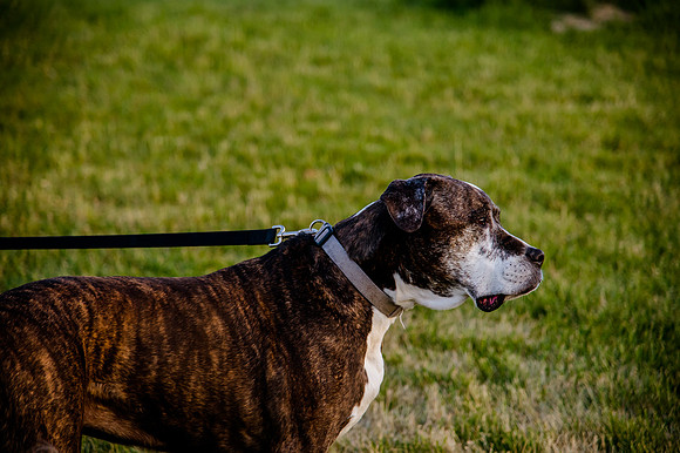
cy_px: 226
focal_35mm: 110
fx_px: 2077
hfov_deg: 18.6
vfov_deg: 12.4
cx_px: 340
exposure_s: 1/500
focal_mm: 110
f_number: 4
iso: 1600
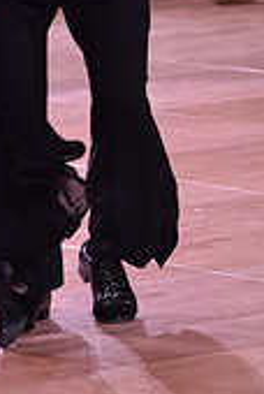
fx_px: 4327
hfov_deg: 3.5
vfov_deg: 5.2
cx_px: 13
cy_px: -102
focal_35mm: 395
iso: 1600
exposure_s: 1/250
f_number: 4.5
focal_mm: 116
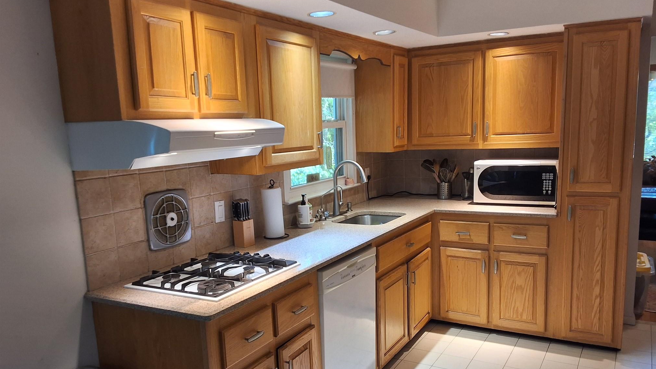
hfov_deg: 62.6
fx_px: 539
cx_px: 333
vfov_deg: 37.6
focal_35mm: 31
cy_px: 225
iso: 80
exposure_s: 1/40
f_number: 1.9
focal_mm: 2.91
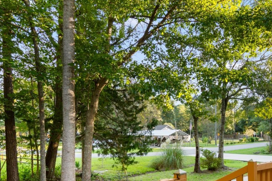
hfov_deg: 65.1
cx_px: 156
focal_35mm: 28
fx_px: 212
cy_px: 131
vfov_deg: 45.2
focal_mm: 10
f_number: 4.5
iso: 100
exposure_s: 1/10
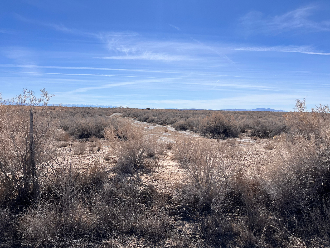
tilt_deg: -4.1
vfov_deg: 53.1
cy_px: 124
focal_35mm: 26
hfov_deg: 67.3
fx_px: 248
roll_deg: -0.5
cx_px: 165
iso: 50
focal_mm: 5.1
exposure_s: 1/7353
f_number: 1.6
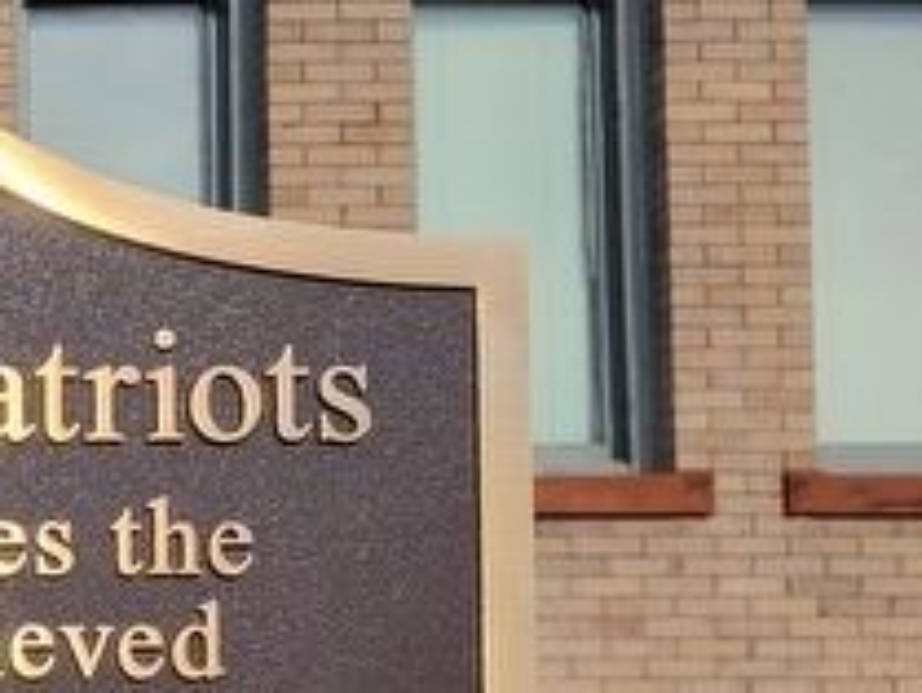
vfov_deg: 15.9
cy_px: 900
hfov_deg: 18.6
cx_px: -600
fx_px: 2345
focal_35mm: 88
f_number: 1.8
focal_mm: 5.56
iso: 100
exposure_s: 1/1748
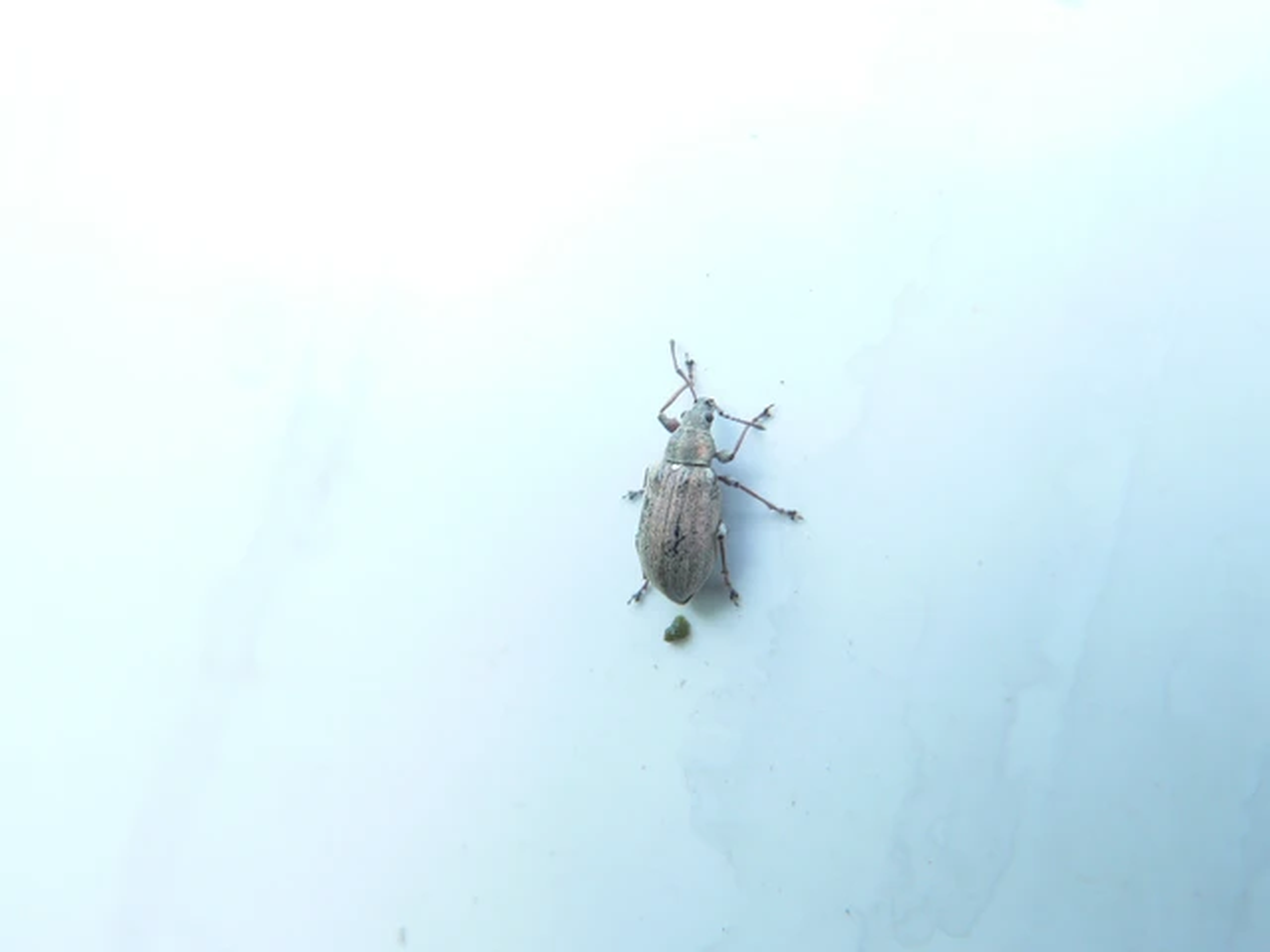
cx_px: 635
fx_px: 2275
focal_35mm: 62
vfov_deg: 23.7
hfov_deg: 31.2
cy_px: 476
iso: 100
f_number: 2.8
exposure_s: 1/6
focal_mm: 10.3
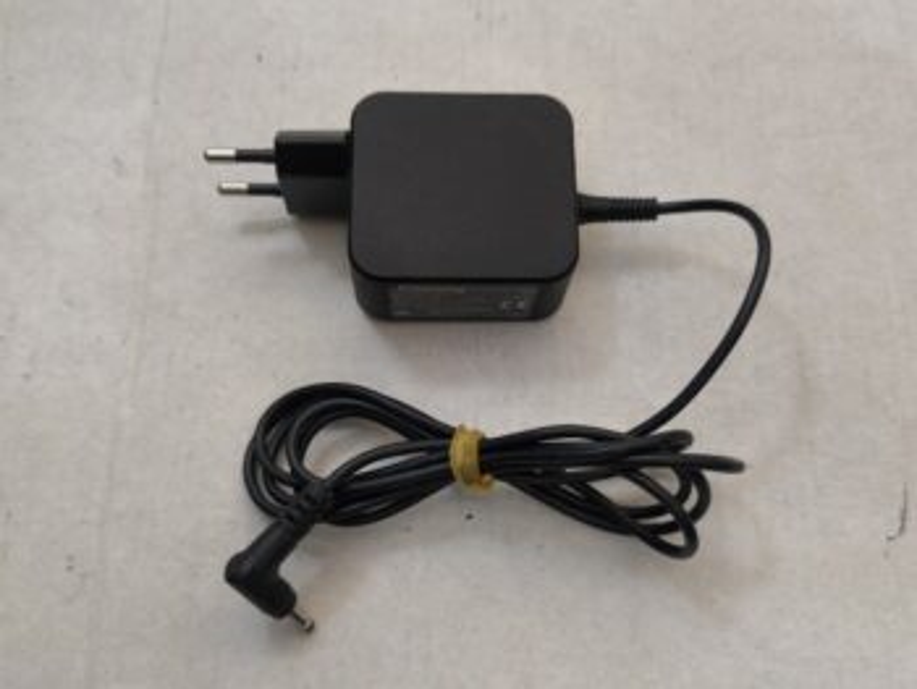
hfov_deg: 52.6
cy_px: 344
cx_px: 458
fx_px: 928
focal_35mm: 35
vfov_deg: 40.7
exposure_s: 1/50
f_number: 1.6
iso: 400
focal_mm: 6.57
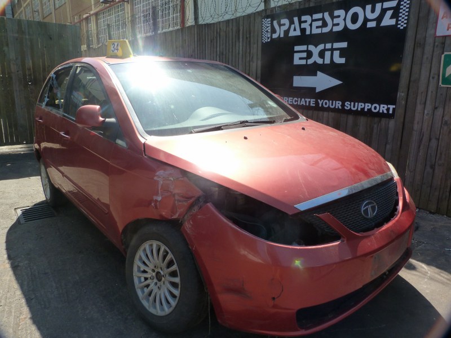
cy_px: 169
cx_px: 226
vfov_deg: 54.9
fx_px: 326
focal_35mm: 25
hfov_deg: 69.4
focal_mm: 4.5
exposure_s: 1/250
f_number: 4.5
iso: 125
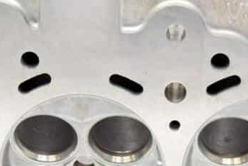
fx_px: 1435
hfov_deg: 9.8
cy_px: 165
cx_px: 36
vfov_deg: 6.6
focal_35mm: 208
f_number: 5
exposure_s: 1/100
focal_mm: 32
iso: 400
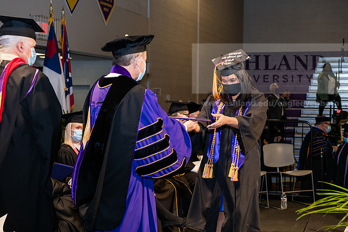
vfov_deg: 21.9
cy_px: 116
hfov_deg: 32.4
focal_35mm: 62
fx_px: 599
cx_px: 174
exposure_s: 1/200
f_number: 6.3
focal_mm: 62
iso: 1600
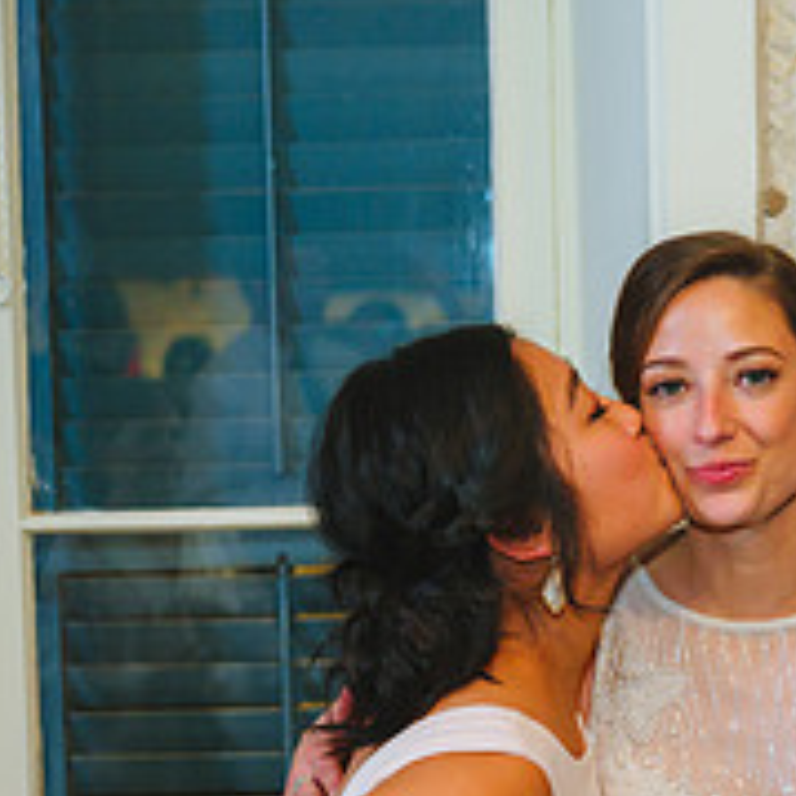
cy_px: 667
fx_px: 3148
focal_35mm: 121
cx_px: 956
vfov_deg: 14.3
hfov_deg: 14.0
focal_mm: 44
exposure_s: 1/80
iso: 2000
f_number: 2.8
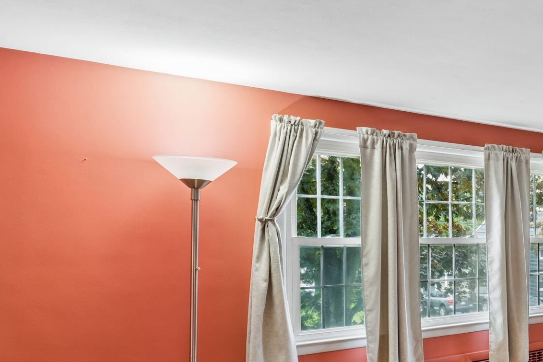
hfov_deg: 40.2
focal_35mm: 40
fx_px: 598
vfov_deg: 33.5
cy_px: 234
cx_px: 589
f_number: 13
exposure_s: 1/2.5
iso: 400
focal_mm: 14.6
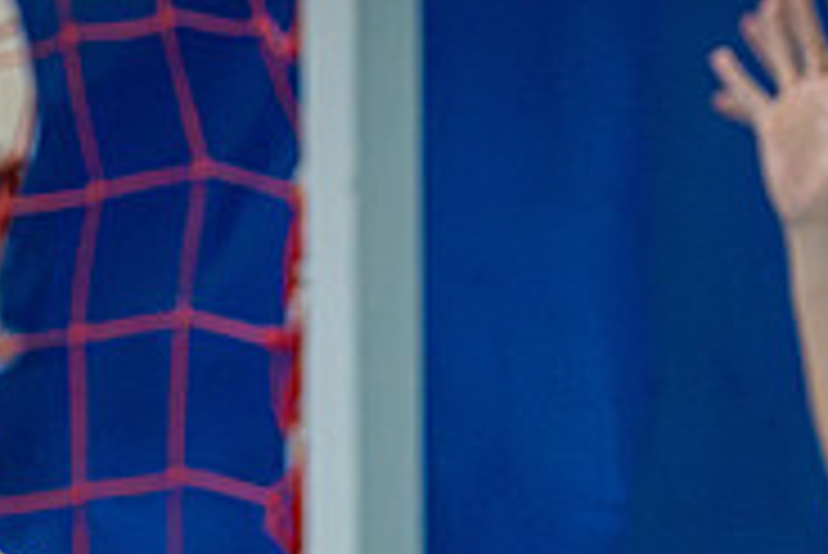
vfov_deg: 1.8
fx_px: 17608
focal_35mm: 765
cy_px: 1066
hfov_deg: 2.7
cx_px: -127
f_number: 4
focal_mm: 165
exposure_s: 1/1000
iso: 10000
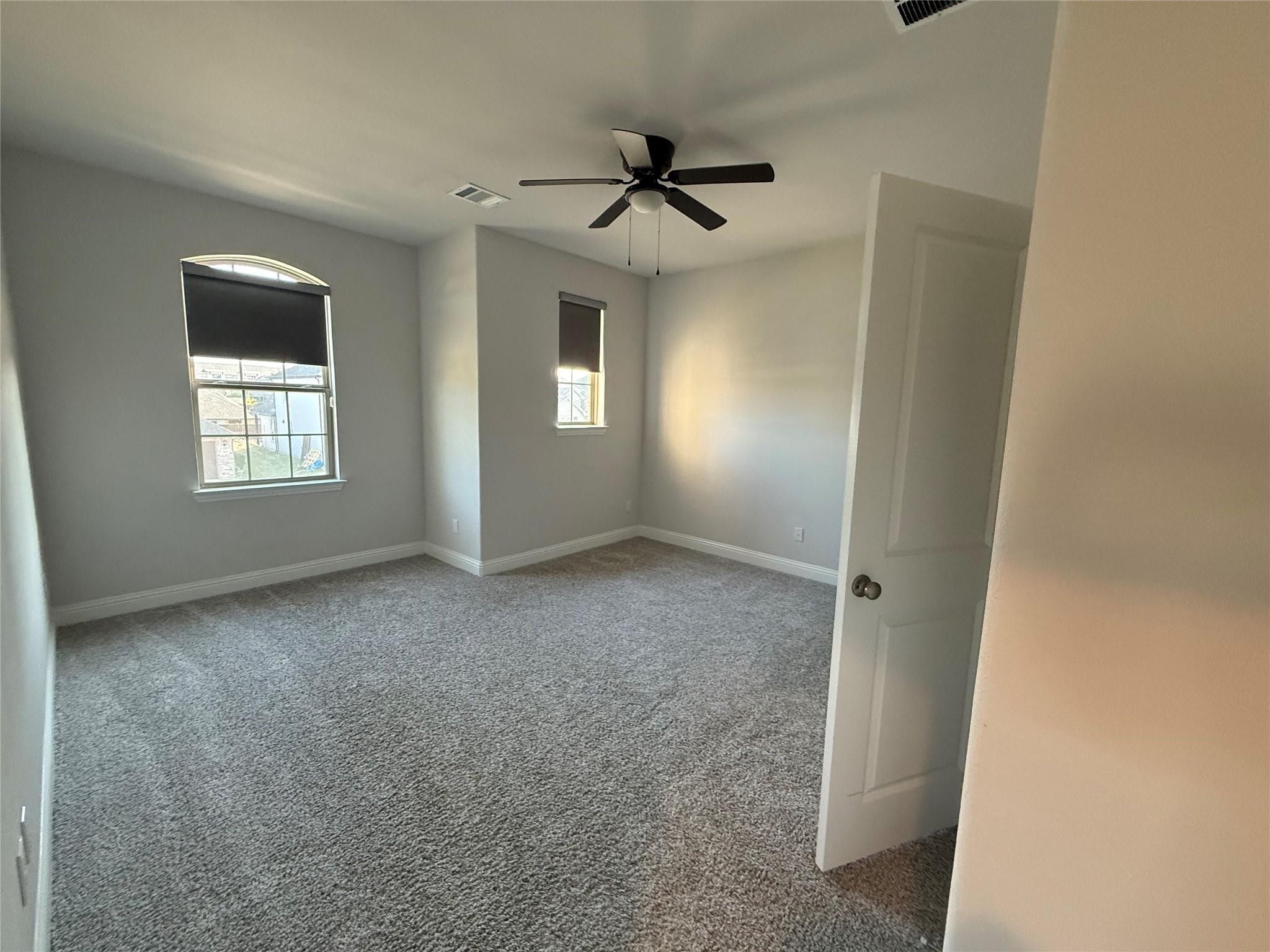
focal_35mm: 14
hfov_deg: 102.1
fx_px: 514
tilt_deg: -6.7
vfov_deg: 85.7
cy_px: 476
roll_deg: -1.1
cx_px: 635
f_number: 2.2
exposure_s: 1/120
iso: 500
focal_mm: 2.22
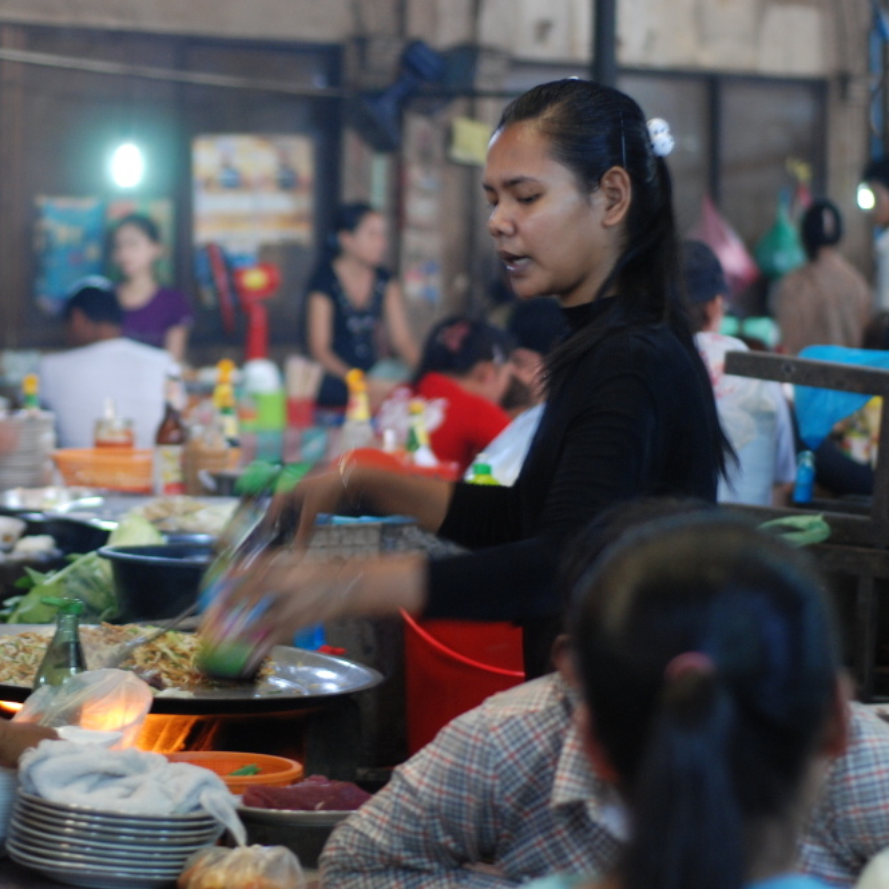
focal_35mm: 96
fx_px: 2789
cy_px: 444
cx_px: 226
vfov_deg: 18.1
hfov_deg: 18.0
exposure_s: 1/15
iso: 400
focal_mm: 50
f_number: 2.2
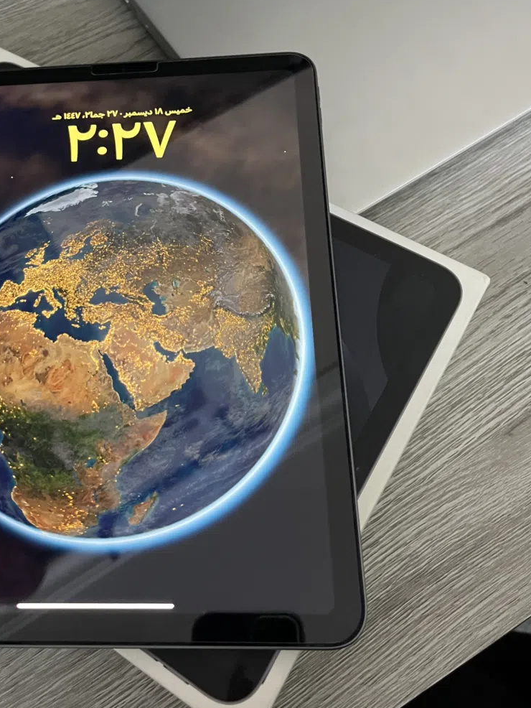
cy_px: 267
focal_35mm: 36
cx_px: 185
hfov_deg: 39.3
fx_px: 736
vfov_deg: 50.8
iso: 640
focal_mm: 5.1
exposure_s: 1/37
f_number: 1.6
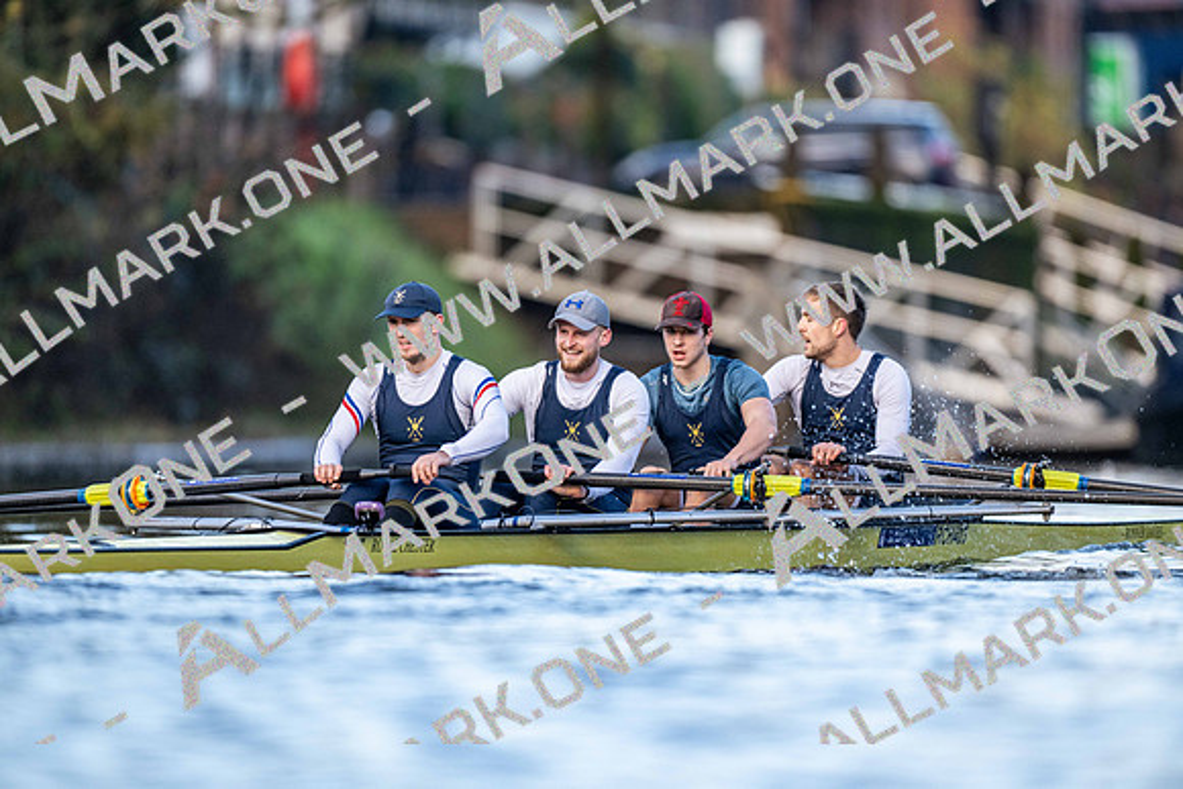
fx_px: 19720
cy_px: 394
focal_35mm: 600
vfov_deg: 2.3
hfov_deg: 3.4
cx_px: 592
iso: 1800
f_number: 4
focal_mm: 600
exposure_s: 1/2500
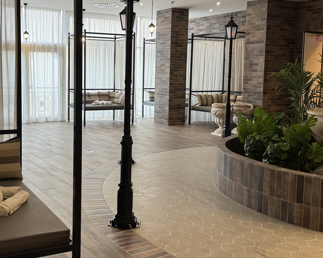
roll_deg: +0.8
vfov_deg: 34.1
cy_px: 108
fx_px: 421
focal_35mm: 44
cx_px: 111
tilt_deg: -5.3
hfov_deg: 41.5
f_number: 1.78
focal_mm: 6.76
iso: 125
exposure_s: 1/50
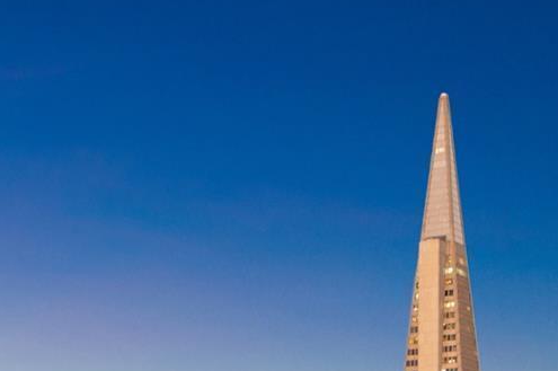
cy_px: 517
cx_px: -167
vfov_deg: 14.2
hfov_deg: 20.5
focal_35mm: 91
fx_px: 1409
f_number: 9
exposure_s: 3.2
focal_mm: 30
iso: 200
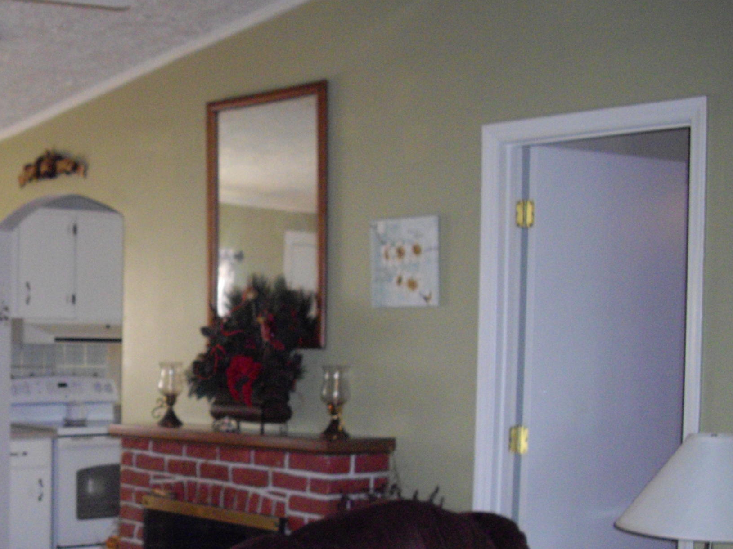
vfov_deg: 20.8
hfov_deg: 26.8
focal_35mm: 70
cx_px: 63
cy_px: 422
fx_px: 1482
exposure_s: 1/40
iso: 400
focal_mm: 7.9
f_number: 2.8
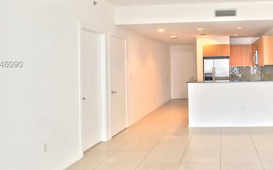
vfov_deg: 24.4
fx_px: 394
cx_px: 213
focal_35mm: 53
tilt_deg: +1.2
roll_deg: +0.9
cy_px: 64
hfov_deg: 37.0
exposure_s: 1/40
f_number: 2.2
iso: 25
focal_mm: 4.15
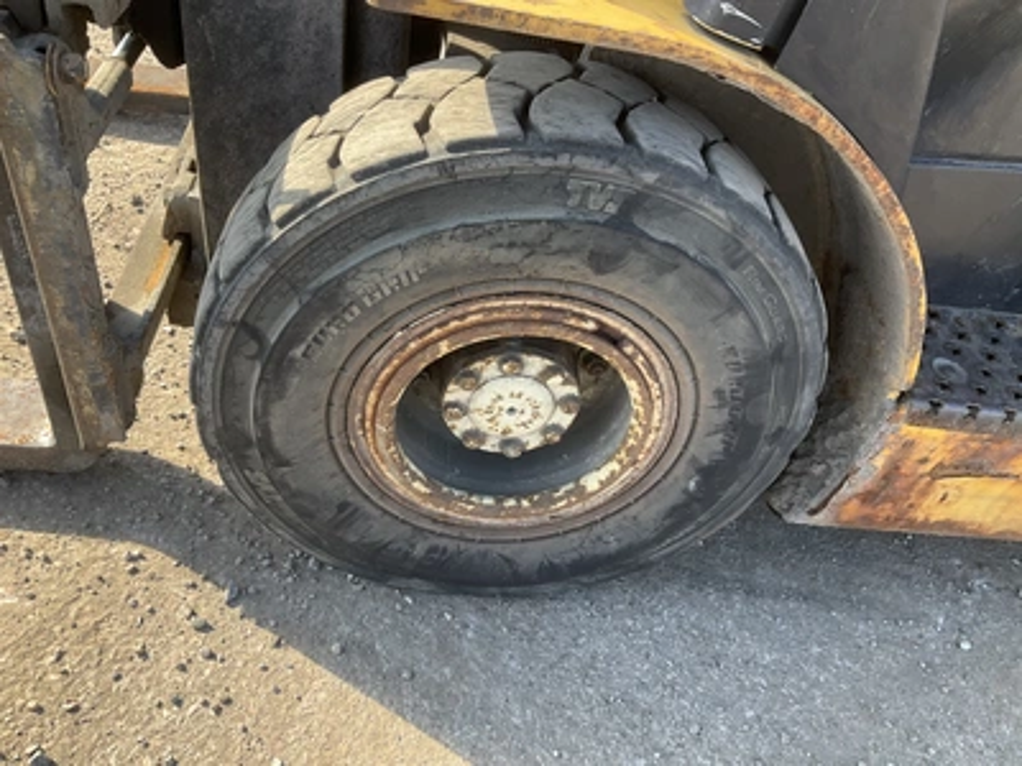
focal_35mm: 29
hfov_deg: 61.7
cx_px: 511
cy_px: 383
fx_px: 856
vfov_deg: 48.2
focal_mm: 3
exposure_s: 1/172
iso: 20
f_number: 1.8
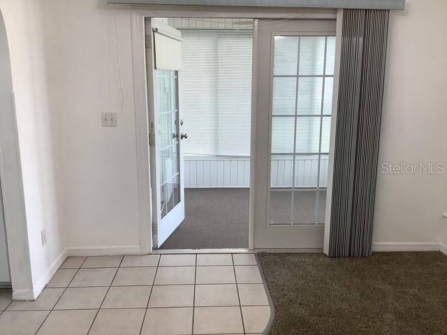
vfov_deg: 45.4
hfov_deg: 58.4
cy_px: 168
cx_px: 224
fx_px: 400
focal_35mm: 31
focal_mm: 3.3
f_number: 2.4
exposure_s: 1/120
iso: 80
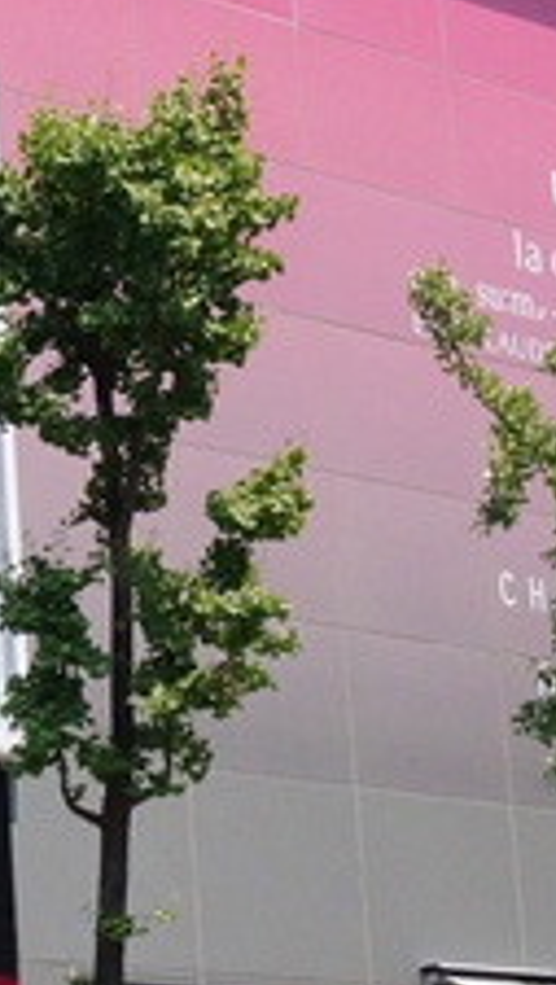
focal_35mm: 145
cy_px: 534
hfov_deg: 7.9
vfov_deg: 14.8
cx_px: -657
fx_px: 3790
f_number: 11
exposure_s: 1/2000
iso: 1600
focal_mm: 26
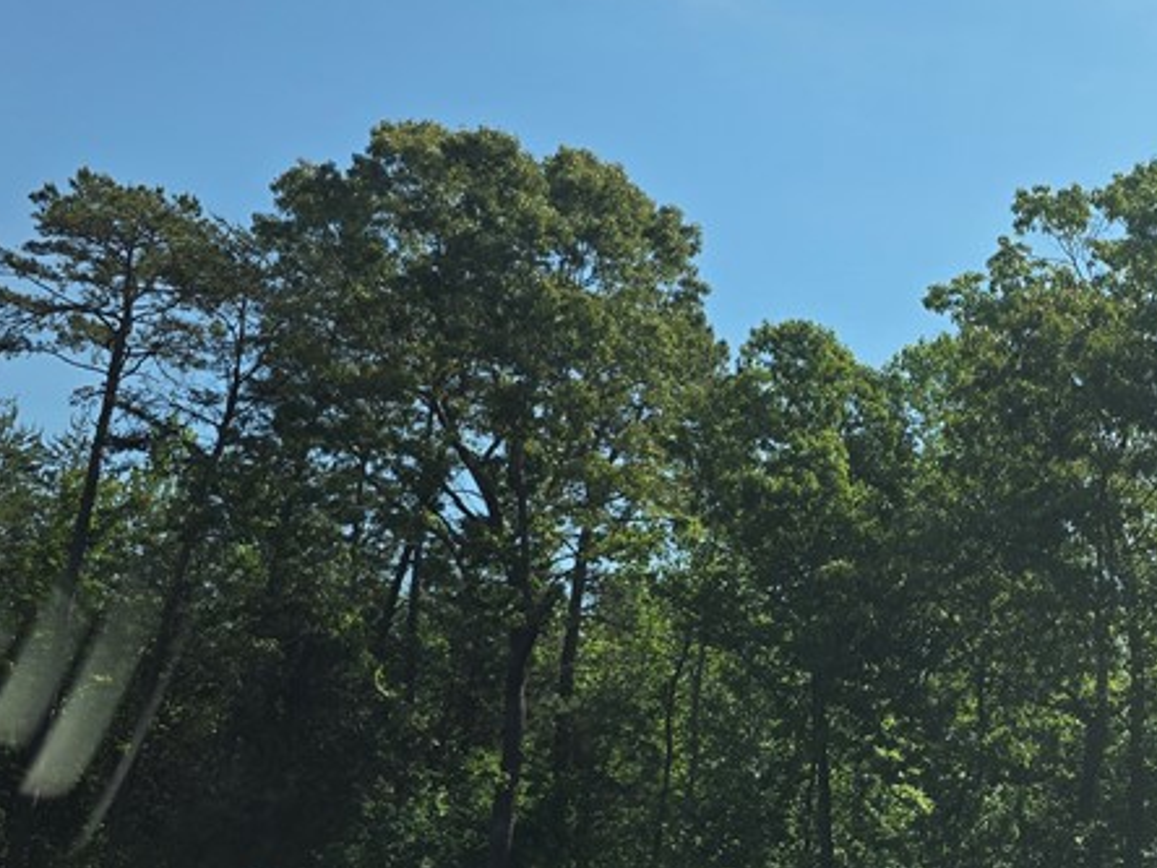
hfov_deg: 33.1
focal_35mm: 53
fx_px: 1771
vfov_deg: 27.4
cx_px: 1157
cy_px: 553
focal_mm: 6.3
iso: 12
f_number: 1.7
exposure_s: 1/724
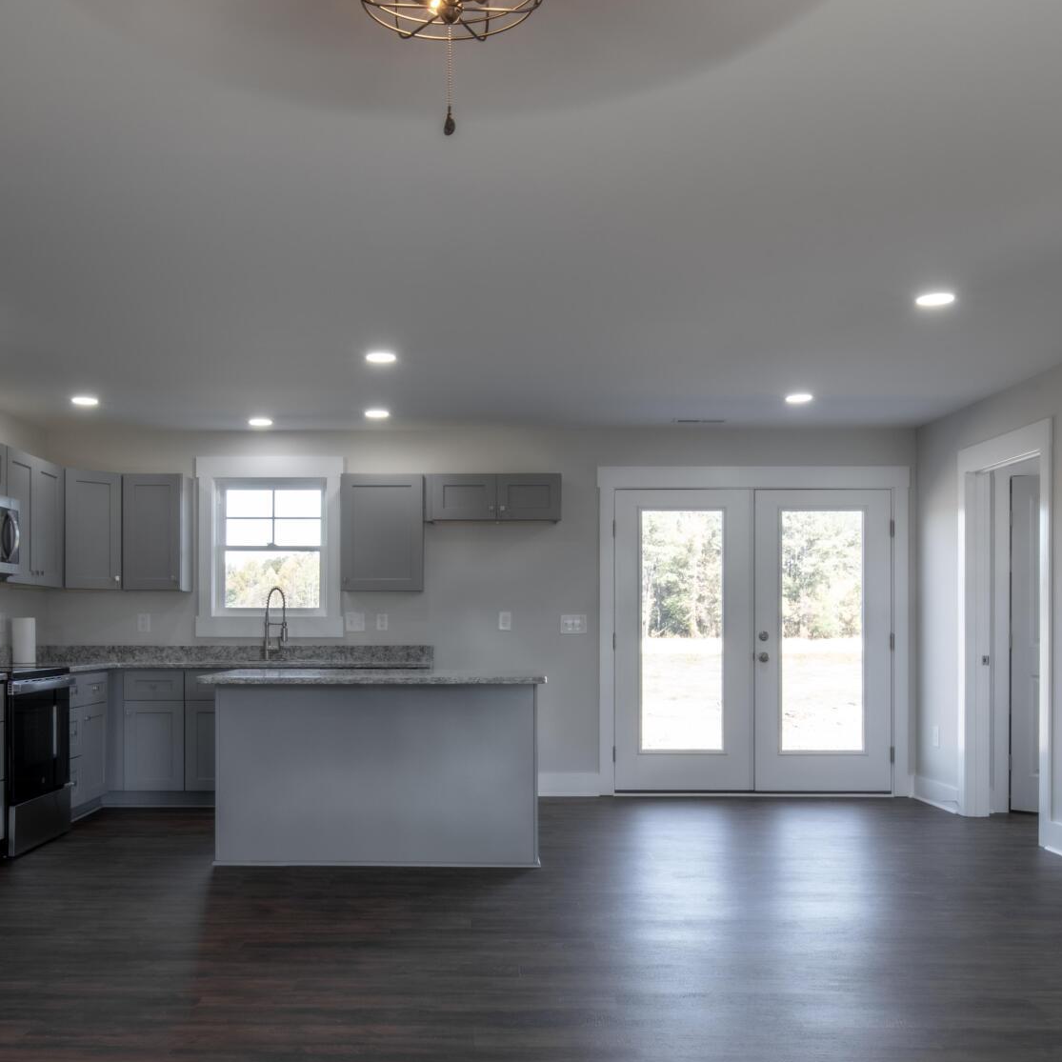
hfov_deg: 50.9
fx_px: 1111
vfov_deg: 50.7
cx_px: 453
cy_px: 646
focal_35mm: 32
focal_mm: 14
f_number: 20
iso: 64
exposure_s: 1/1.67
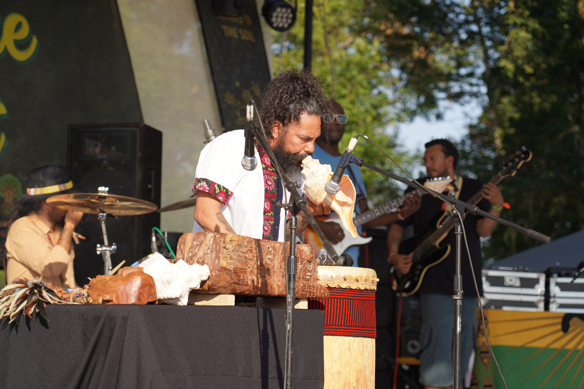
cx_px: 292
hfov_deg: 19.5
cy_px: 194
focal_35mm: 105
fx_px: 1703
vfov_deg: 13.0
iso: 100
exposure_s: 1/400
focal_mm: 105
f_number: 4.5
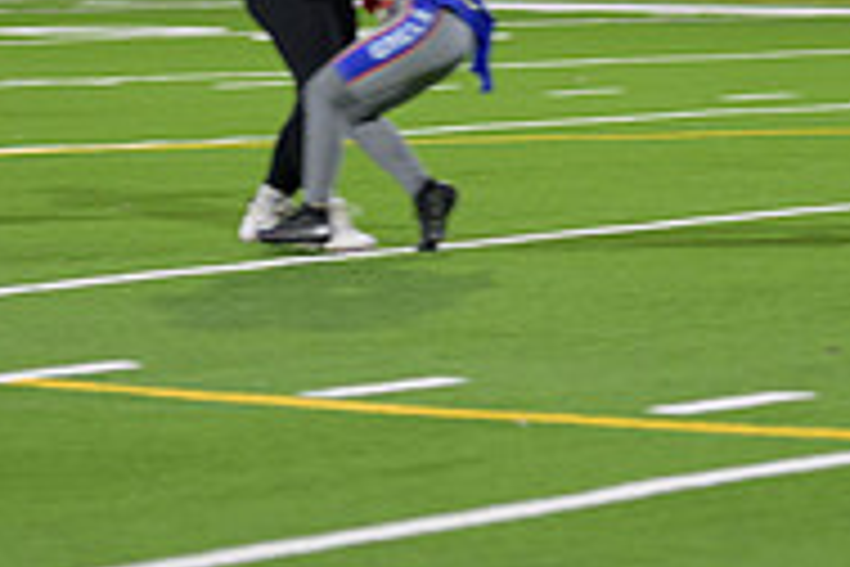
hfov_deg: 6.0
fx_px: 8098
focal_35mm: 343
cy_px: 2
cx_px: 463
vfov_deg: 4.0
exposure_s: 1/200
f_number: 2.8
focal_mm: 112
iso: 900
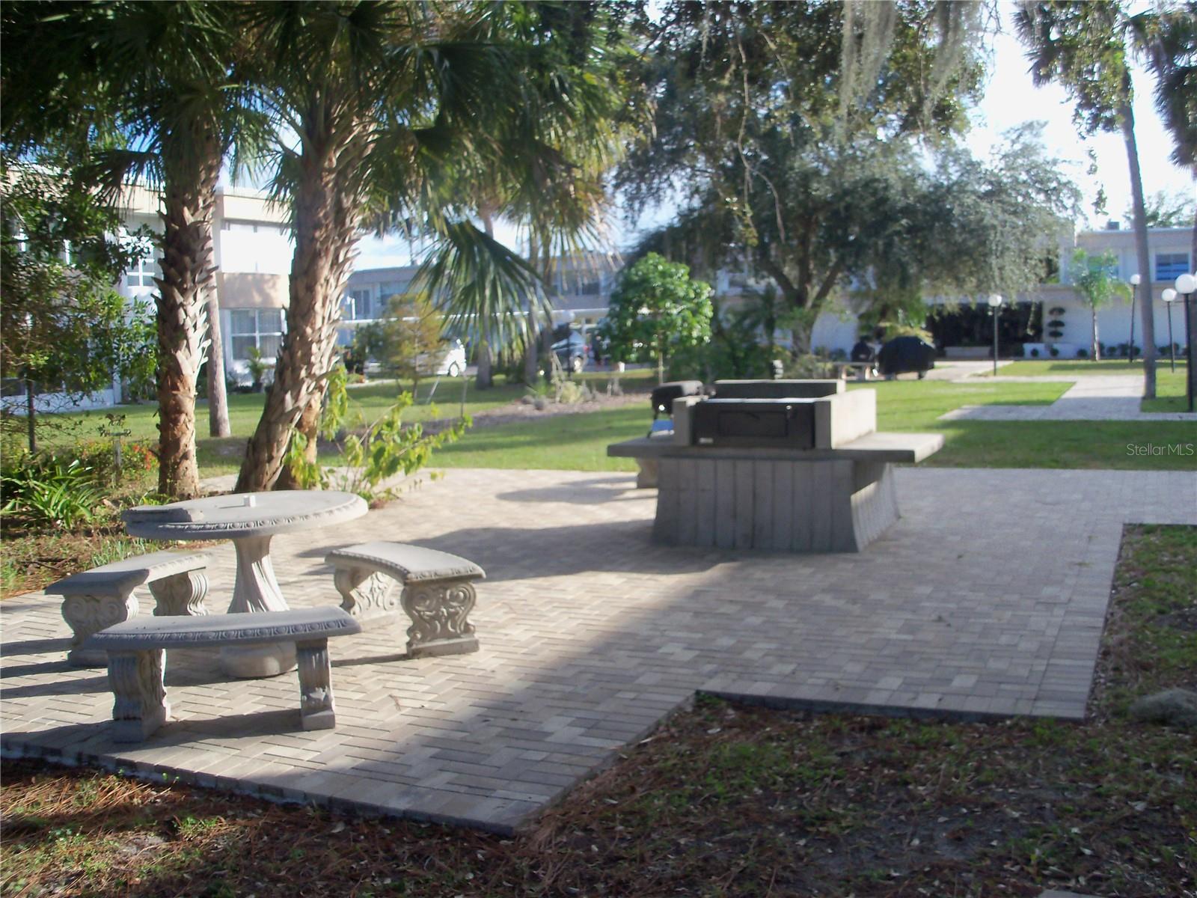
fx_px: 1210
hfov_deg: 52.6
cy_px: 449
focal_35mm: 35
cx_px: 598
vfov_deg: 40.7
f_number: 3
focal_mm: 6.3
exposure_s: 1/320
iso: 80
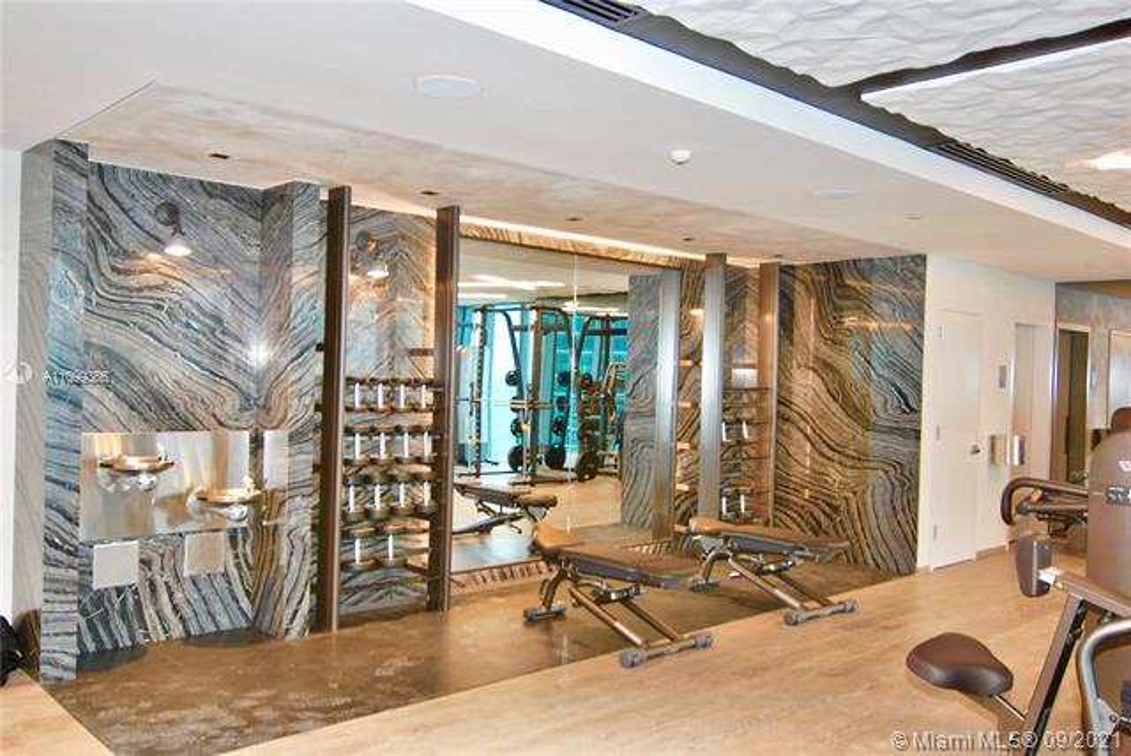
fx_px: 943
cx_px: 566
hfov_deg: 61.9
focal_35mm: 30
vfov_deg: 43.7
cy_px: 378
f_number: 4
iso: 200
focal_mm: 20
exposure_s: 1/15
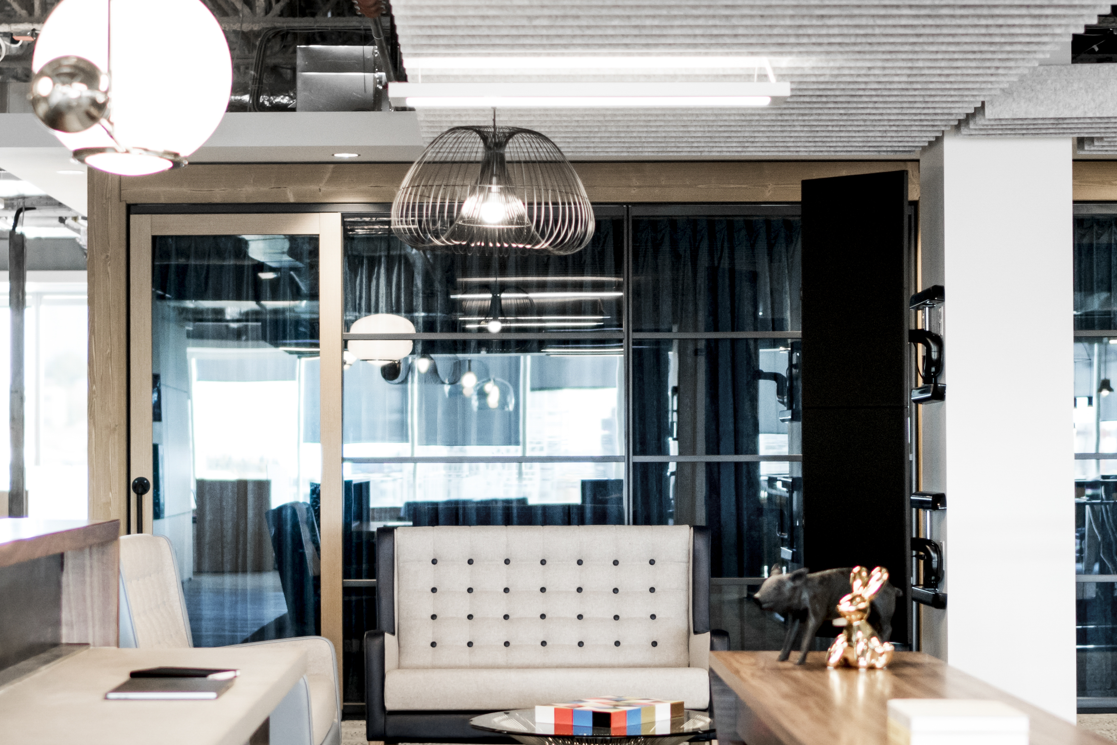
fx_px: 2483
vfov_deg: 17.1
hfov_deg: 25.4
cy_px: 375
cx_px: 531
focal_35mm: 80
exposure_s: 1/200
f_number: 1.4
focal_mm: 35
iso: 1600
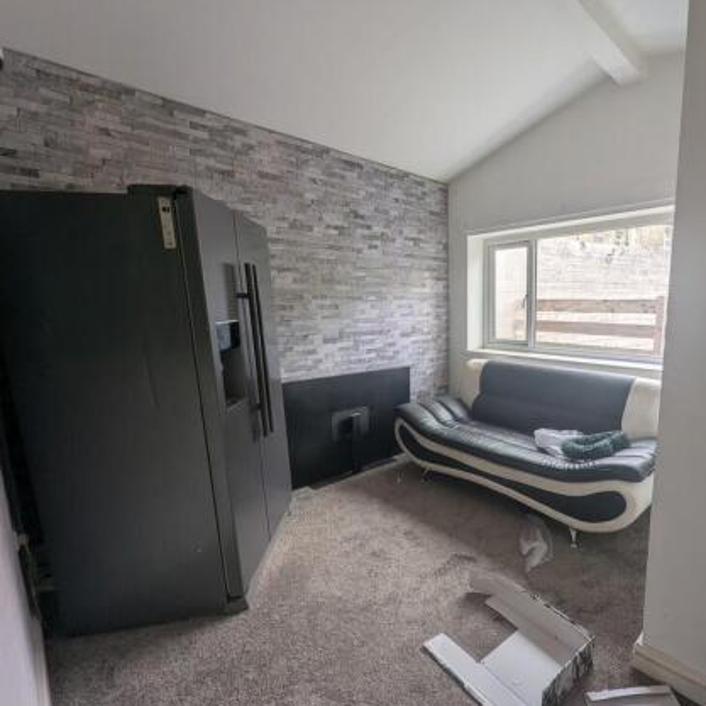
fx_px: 369
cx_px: 477
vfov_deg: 87.4
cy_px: 367
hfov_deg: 84.0
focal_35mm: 16
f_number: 2.2
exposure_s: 1/126
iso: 44
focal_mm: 1.95
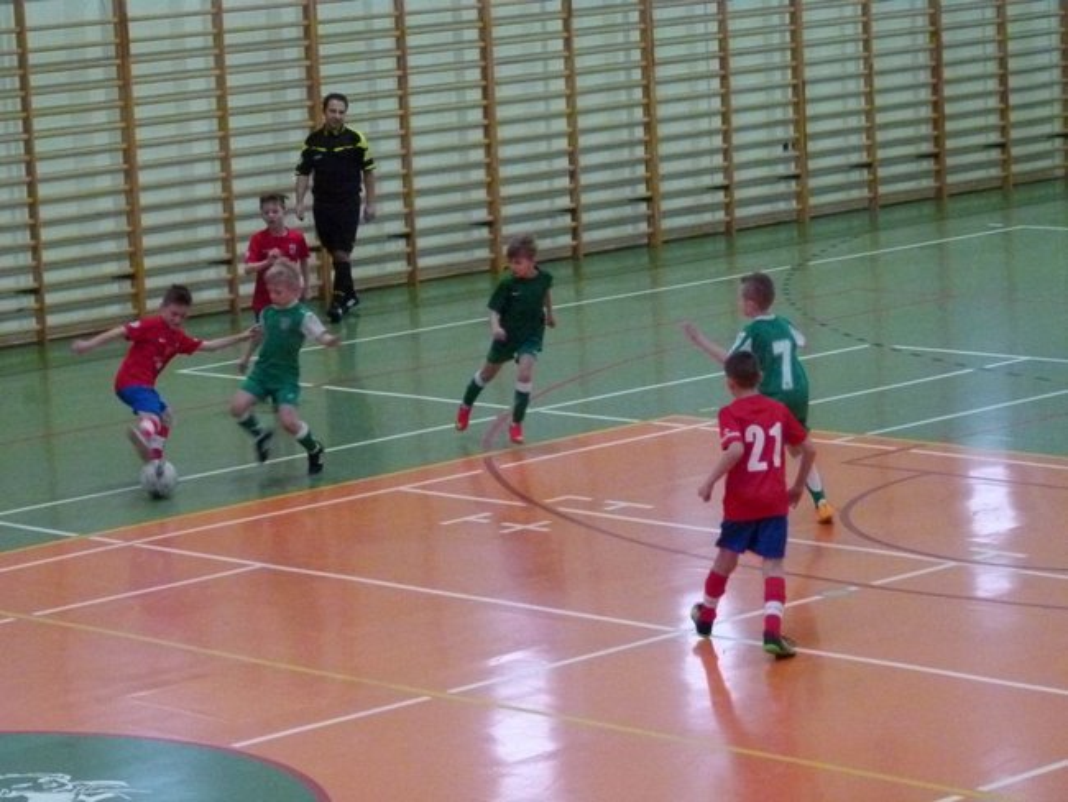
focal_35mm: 132
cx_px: 534
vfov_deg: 11.2
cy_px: 401
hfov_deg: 14.9
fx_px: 4074
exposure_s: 1/80
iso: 1000
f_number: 3.6
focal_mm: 23.7
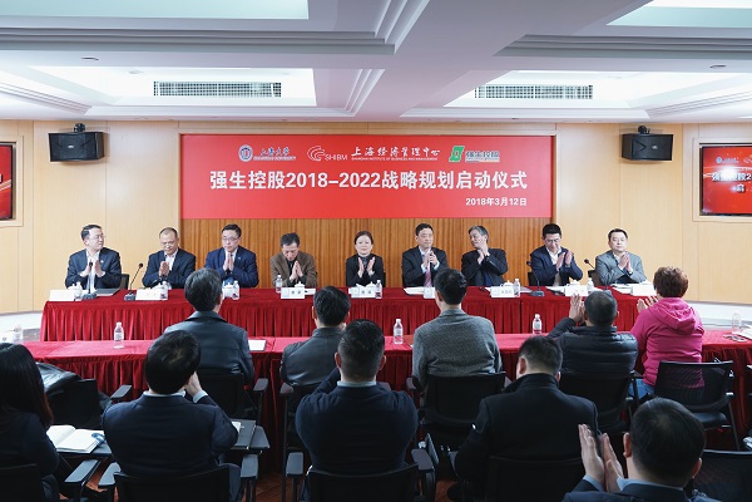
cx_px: 376
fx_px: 606
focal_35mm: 29
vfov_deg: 45.0
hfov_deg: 63.7
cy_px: 251
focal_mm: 29
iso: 800
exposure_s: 1/80
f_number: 5.6
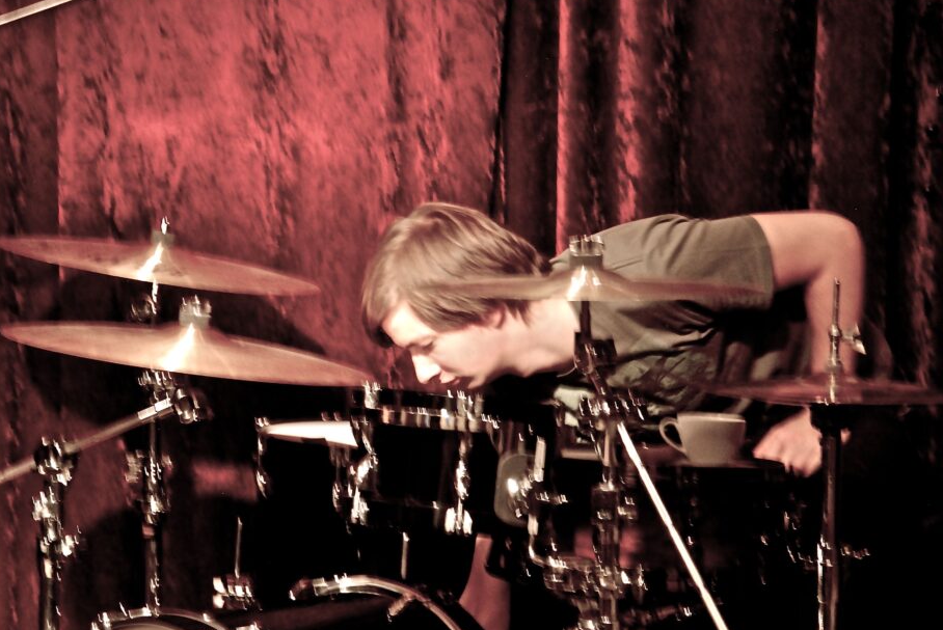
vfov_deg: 10.4
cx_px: 429
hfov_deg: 15.5
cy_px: 291
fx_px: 3460
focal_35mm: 132
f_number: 5.6
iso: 1600
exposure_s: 1/8
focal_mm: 78
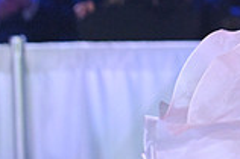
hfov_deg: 2.8
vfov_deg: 1.9
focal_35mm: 734
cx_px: 384
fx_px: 4888
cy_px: -123
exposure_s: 1/400
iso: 4000
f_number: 4
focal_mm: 200
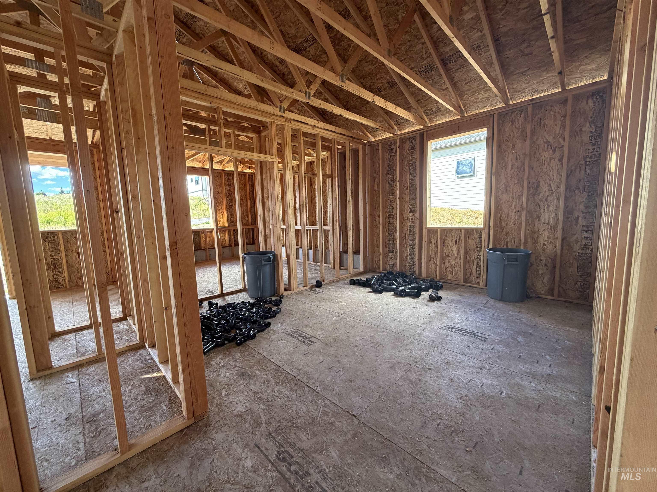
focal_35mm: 14
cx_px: 328
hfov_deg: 102.1
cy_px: 246
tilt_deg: -6.9
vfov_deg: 85.7
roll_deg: +2.1
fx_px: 266
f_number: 2.2
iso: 250
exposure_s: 1/121
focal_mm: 2.22
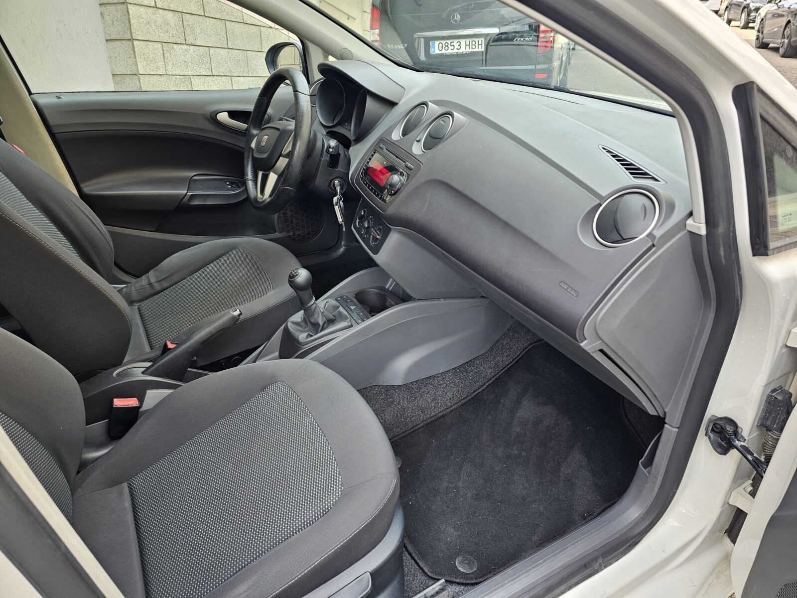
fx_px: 530
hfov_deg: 73.9
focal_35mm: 23
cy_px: 299
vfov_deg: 58.9
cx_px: 398
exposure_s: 1/100
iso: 40
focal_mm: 6.3
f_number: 1.7
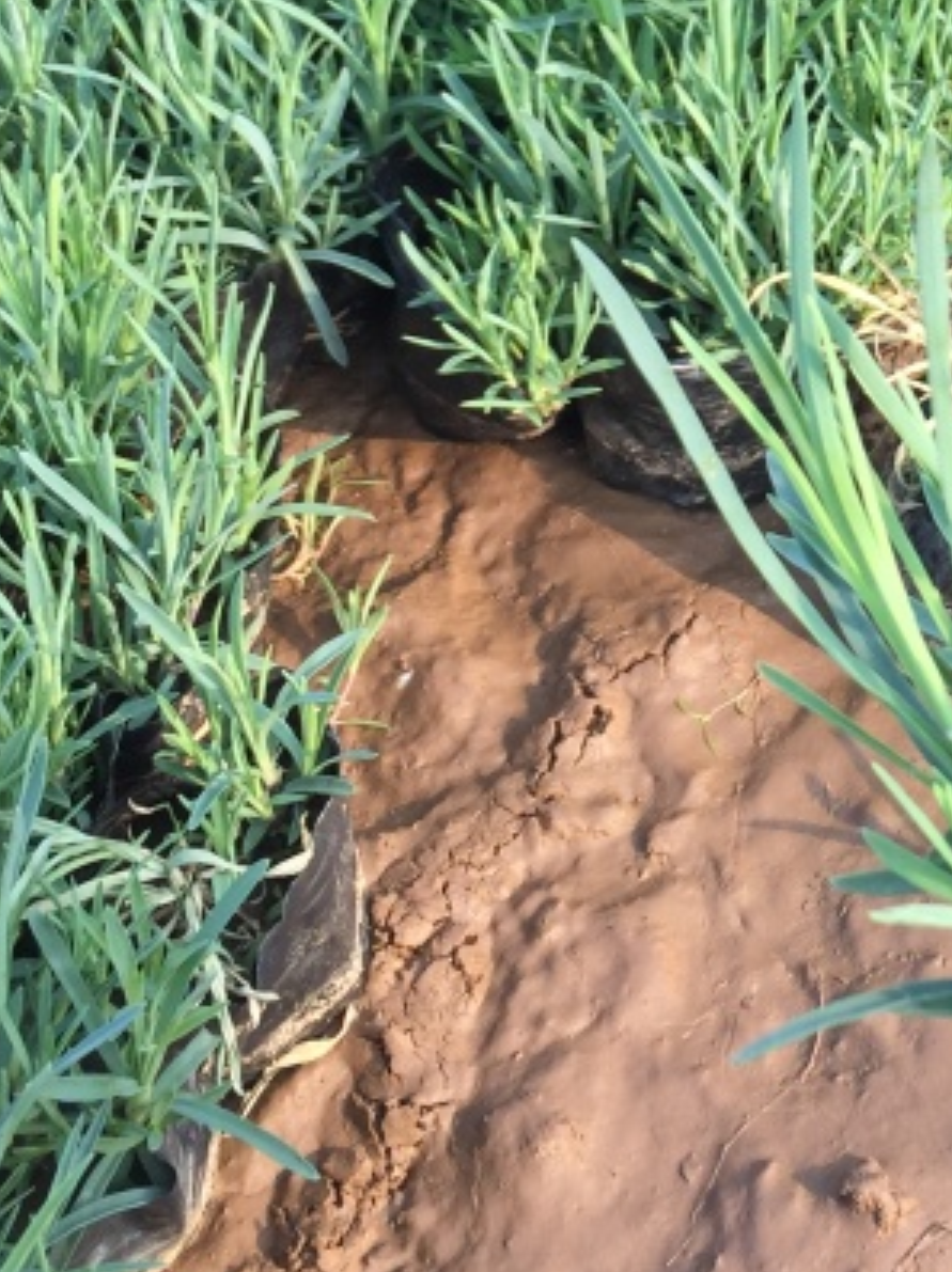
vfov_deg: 24.2
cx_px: 923
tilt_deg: -40.9
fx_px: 2865
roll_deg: +7.2
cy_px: 88
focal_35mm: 78
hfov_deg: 18.4
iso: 32
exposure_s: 1/309
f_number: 2.2
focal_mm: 4.15
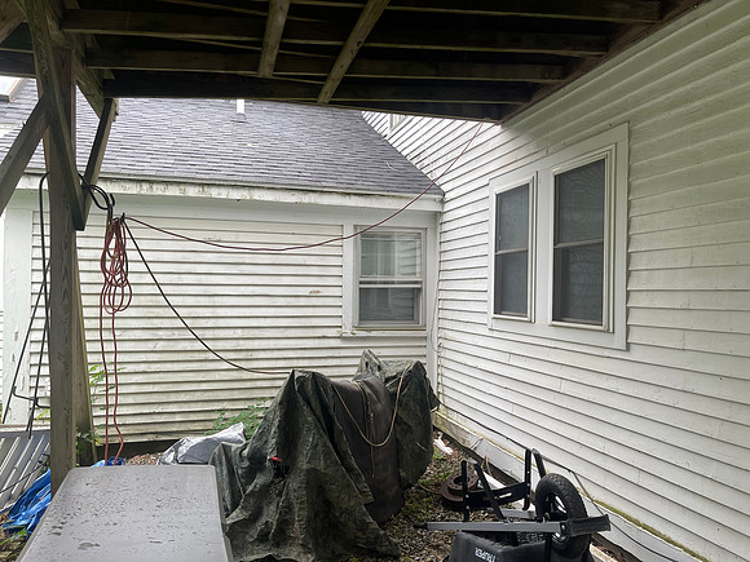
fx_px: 542
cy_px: 281
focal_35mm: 25
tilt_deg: -0.1
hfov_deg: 69.4
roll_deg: -0.6
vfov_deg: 54.9
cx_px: 375
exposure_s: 1/150
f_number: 1.6
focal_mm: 5.1
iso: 32
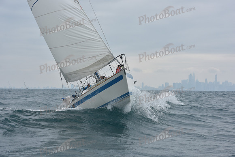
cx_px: 118
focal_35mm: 92
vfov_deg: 14.9
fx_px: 601
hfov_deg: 22.1
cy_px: 78
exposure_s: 1/800
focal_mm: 92
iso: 250
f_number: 8
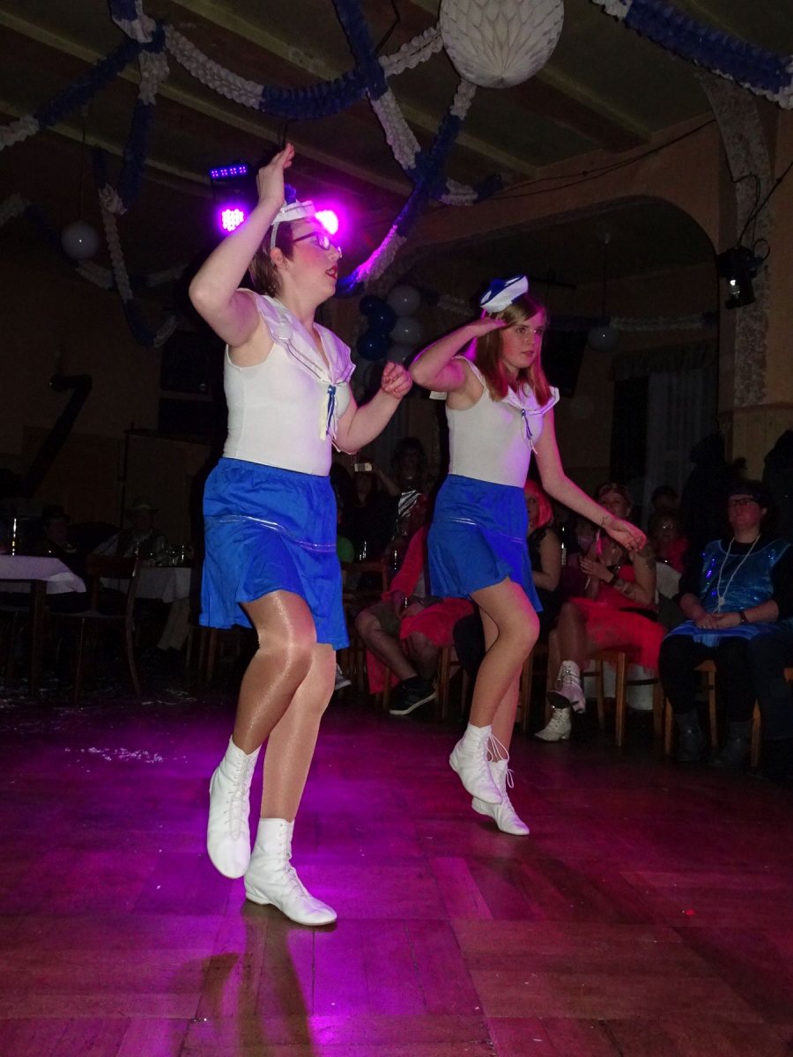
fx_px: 977
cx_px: 396
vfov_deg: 56.8
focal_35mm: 32
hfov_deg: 44.2
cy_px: 528
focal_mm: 5.43
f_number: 4
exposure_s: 1/640
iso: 800
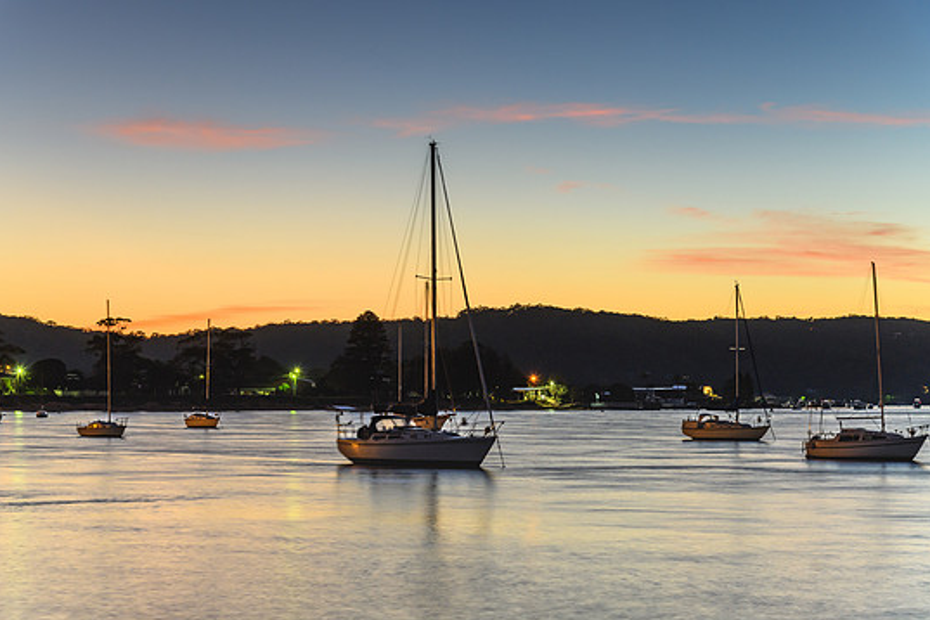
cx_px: 455
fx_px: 1989
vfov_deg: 17.7
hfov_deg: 26.3
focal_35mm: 77
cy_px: 294
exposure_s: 2
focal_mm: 70
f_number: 6.3
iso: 400
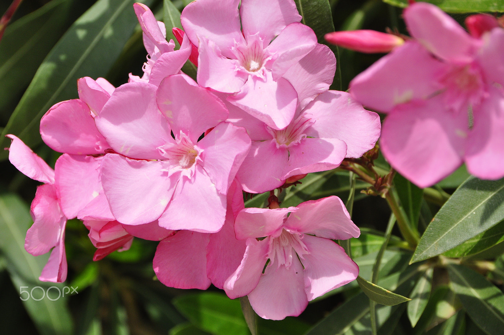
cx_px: 252
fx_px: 2832
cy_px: 168
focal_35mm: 202
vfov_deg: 6.8
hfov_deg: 10.2
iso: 500
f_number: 13
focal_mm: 135
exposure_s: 1/640
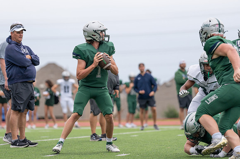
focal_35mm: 251
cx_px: 97
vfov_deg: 5.5
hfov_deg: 8.2
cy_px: 64
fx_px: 1671
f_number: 2.8
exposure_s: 1/1250
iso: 250
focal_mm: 171
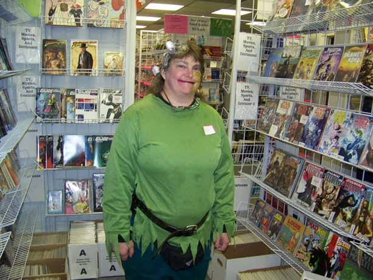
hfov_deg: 51.3
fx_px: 388
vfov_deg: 39.7
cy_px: 140
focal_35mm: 36
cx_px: 186
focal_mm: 5.85
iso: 200
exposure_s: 1/30
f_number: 2.8
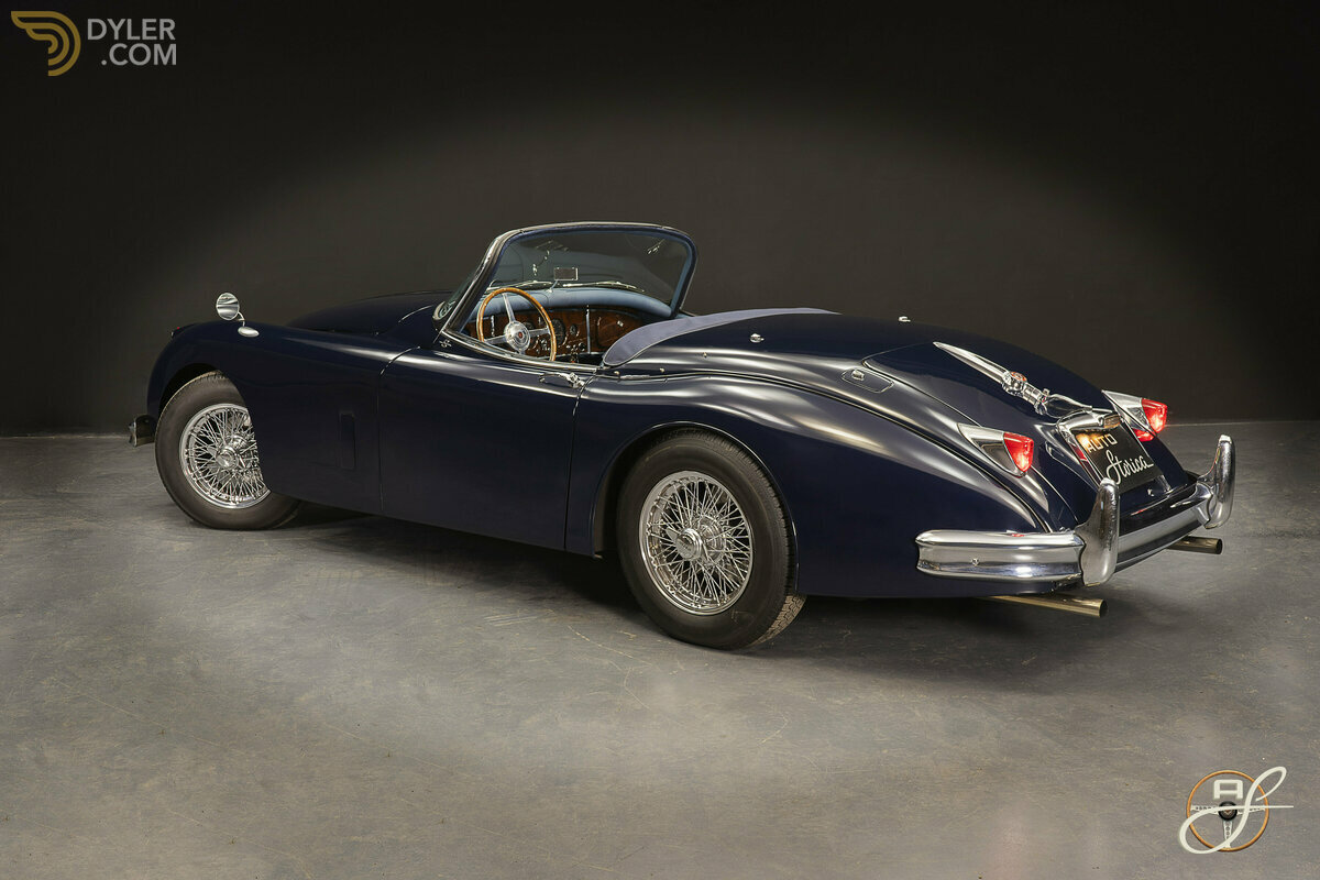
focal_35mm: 38
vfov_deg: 35.1
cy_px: 440
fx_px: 1393
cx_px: 660
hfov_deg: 50.7
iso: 250
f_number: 8
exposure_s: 1/1.67
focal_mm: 38
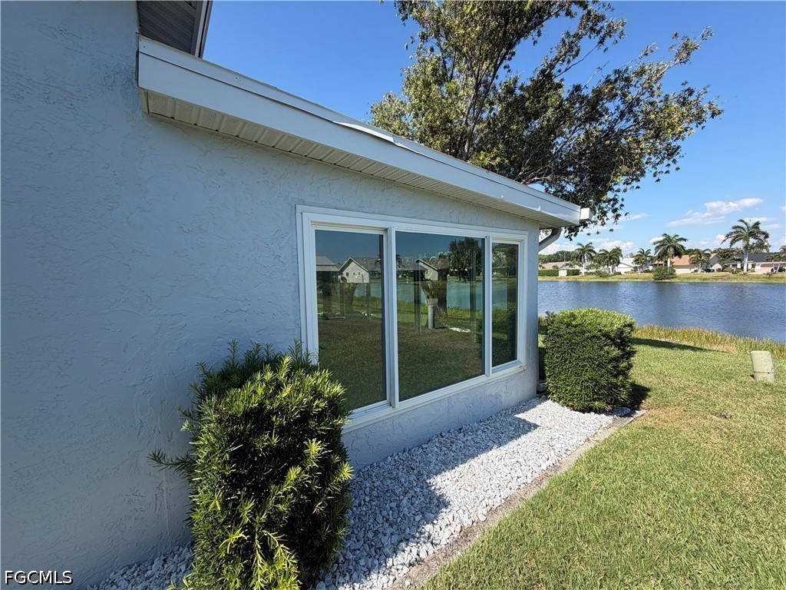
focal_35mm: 14
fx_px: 318
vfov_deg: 85.7
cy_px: 295
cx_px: 393
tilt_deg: -3.9
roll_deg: +0.9
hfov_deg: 102.1
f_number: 2.2
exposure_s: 1/770
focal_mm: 2.22
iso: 32
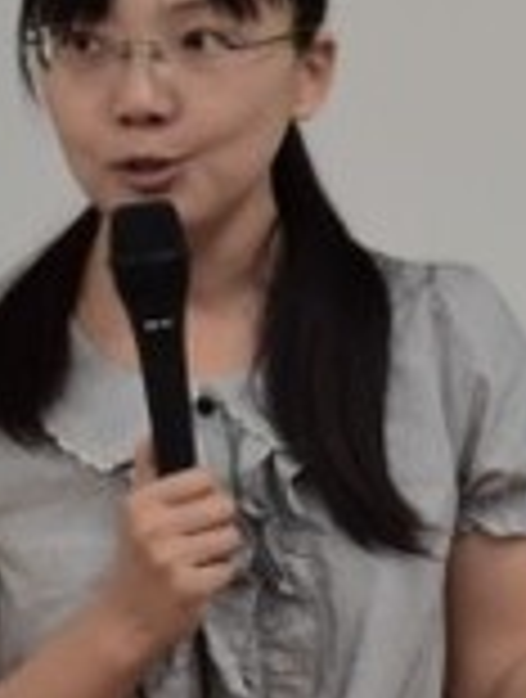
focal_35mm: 260
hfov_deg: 5.7
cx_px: 917
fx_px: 5246
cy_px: 146
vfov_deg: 7.6
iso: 800
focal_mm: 40
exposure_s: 1/125
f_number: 5.6
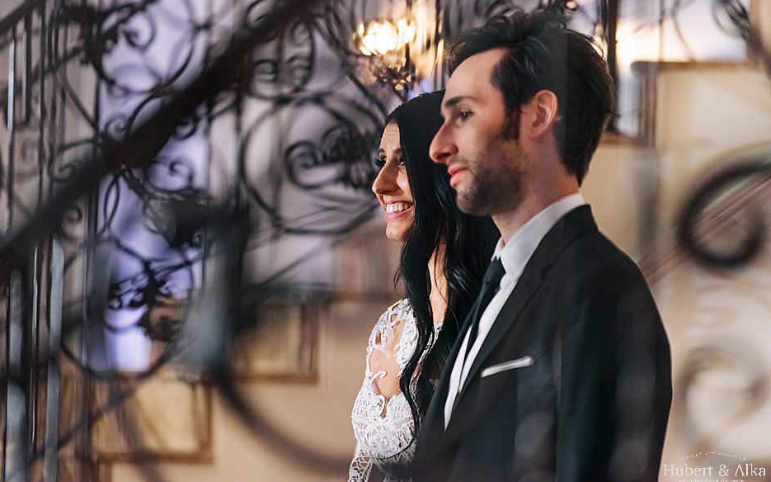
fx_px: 4307
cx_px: 384
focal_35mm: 205
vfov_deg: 6.4
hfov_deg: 10.2
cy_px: 235
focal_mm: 200
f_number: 2.8
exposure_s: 1/80
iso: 800
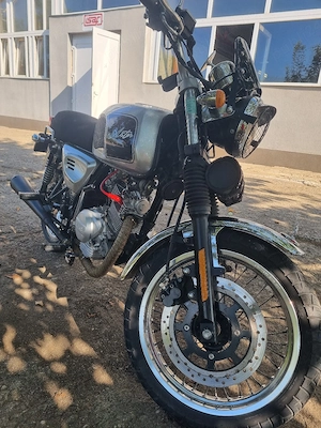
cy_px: 214
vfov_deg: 67.3
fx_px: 321
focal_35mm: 26
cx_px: 160
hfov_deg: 53.1
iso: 50
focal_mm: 5.4
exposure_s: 1/1111
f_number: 1.8
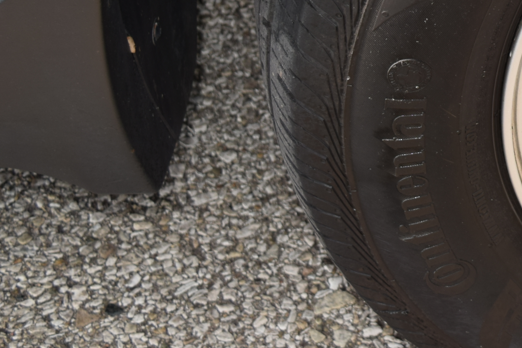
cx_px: 788
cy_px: -144
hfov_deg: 14.5
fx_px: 1914
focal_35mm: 132
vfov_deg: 10.1
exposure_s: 1/160
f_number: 6.3
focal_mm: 28
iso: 100
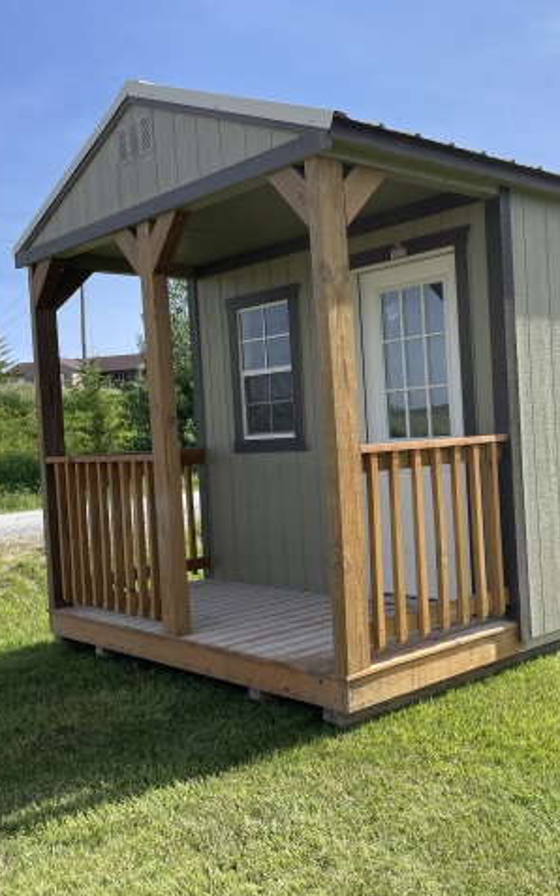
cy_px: 449
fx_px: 904
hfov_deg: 33.7
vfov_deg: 52.8
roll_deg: +4.0
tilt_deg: +0.6
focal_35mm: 37
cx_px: 425
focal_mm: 4.2
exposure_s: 1/2564
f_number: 1.6
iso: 32
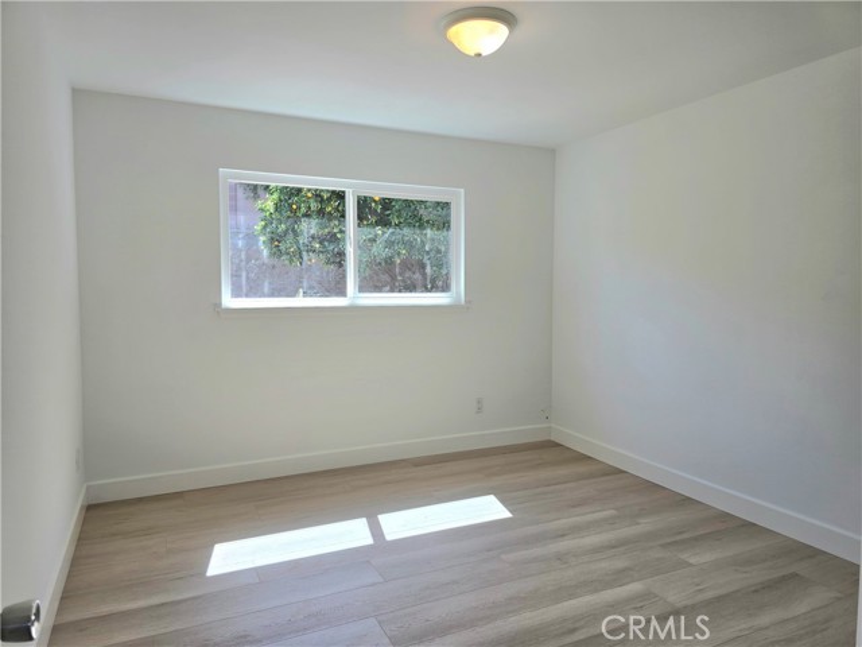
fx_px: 573
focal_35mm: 23
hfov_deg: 73.9
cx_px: 431
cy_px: 324
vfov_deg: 58.9
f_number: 1.7
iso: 12
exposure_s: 1/122
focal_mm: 6.3
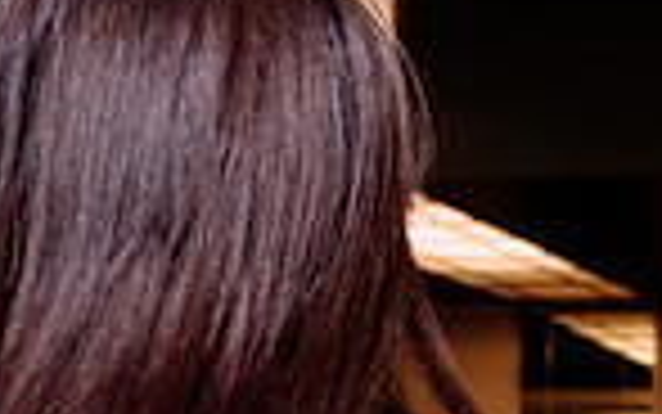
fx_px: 2419
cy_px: 731
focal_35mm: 134
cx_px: 1086
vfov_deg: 9.4
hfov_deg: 14.2
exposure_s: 1/60
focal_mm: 28
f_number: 3.5
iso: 800
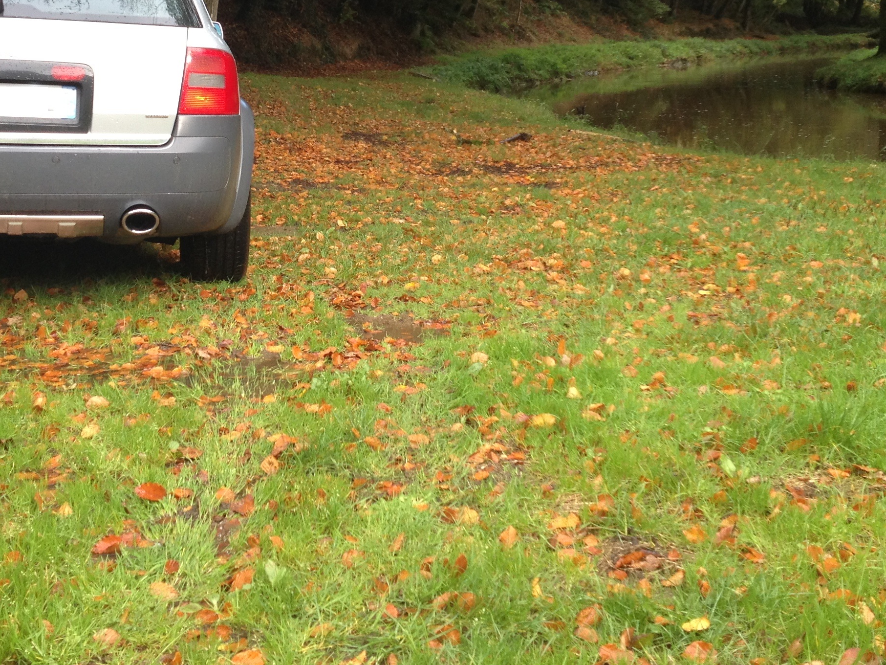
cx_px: 404
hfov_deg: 30.7
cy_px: 119
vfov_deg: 22.9
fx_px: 1613
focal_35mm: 63
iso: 50
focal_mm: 4.28
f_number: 2.4
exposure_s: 1/120
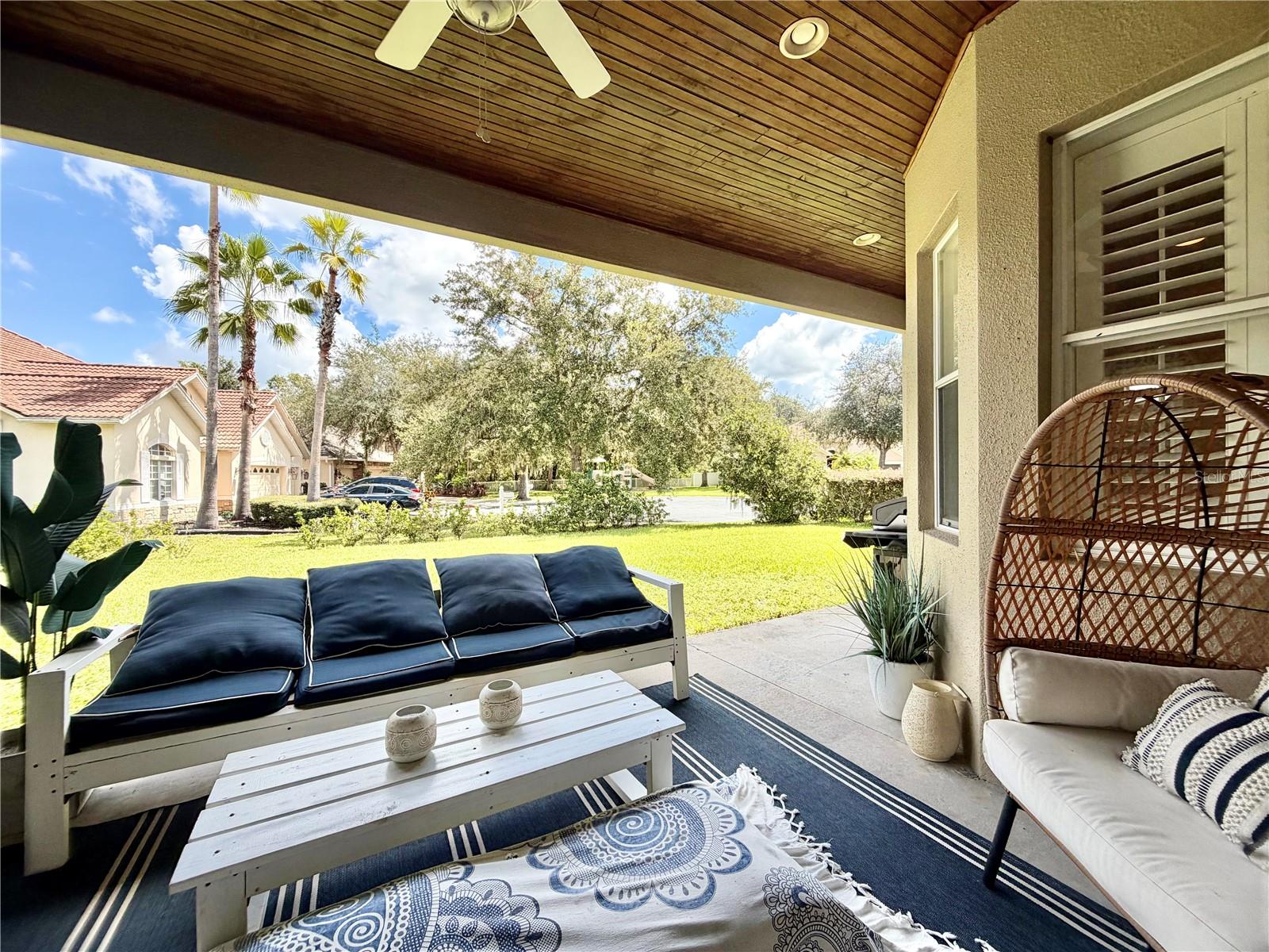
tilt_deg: -0.5
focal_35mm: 14
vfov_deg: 85.7
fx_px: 513
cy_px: 476
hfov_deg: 102.1
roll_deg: +0.0
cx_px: 634
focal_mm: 2.22
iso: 40
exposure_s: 1/502
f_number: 2.2
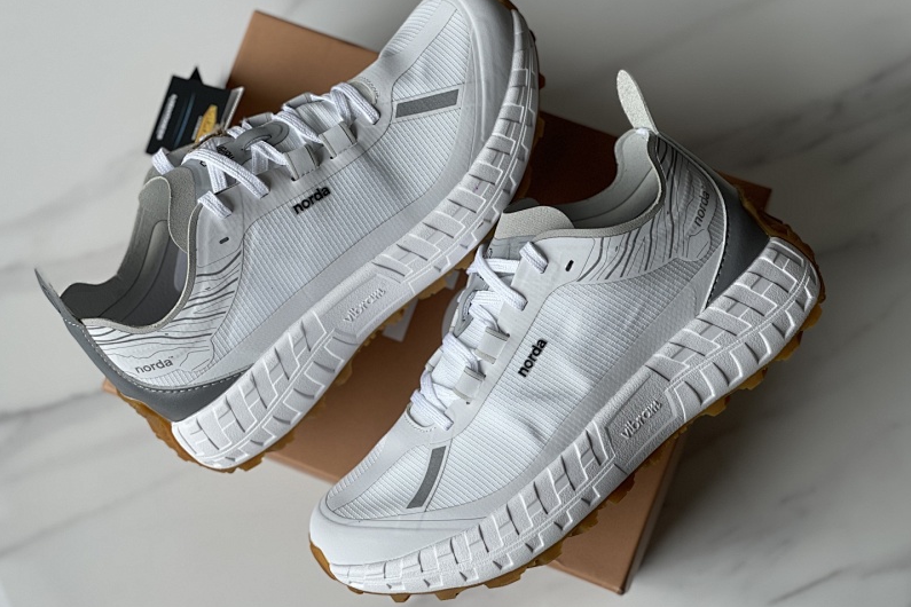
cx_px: 455
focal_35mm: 67
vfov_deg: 20.3
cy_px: 285
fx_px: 1695
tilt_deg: -78.7
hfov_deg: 30.1
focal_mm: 7.5
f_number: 2.2
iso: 25
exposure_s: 1/159
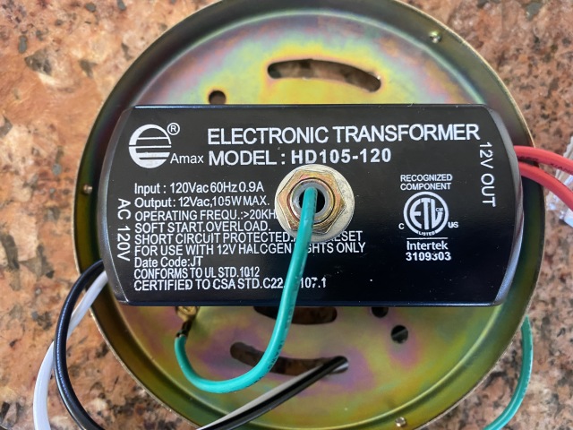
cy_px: 215
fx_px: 430
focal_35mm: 26
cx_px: 286
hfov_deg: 67.3
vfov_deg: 53.1
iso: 320
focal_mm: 4.25
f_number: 1.8
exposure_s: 1/40
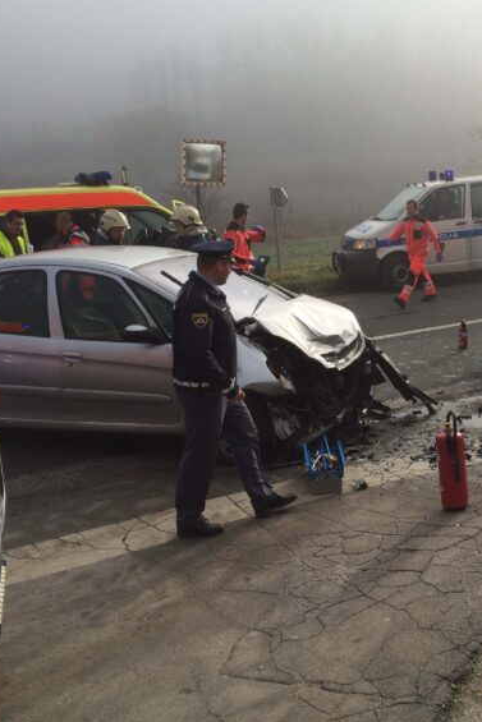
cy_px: 357
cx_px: 410
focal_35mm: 41
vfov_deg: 47.4
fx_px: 823
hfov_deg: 31.5
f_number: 2.2
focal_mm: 4.15
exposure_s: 1/1953
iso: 32
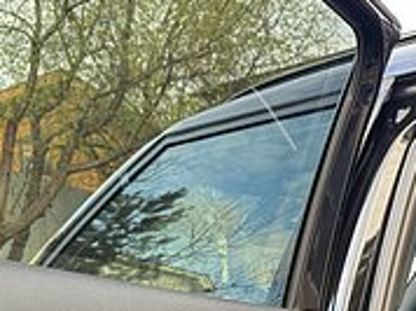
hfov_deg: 25.3
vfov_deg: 18.6
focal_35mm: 74
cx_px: 400
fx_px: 888
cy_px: 396
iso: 200
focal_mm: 6.76
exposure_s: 1/72
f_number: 1.78
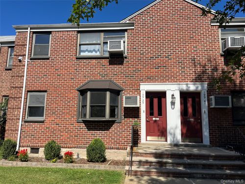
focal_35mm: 26
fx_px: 184
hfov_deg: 67.3
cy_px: 92
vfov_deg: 53.1
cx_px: 122
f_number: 1.6
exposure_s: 1/3311
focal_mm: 5.1
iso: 50
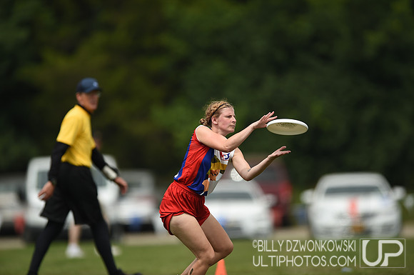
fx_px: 4594
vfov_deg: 3.4
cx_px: 207
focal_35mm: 400
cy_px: 138
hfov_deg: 5.2
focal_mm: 400
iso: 100
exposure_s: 1/2500
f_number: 2.8
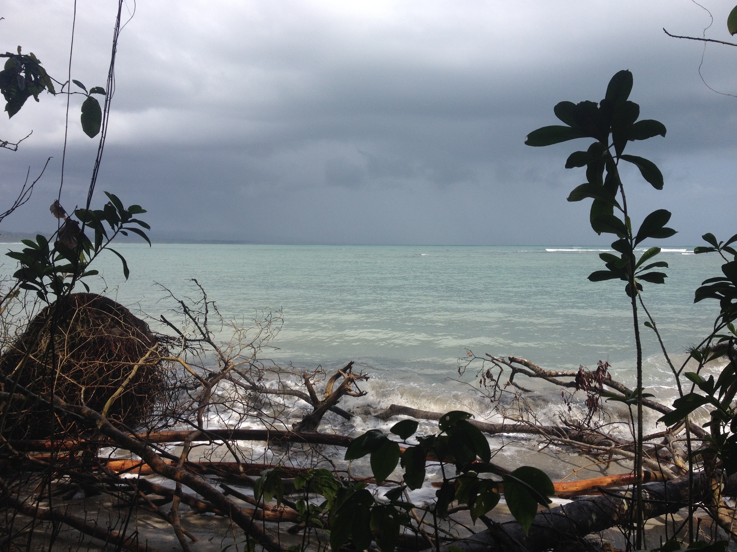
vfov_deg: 40.7
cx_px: 368
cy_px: 276
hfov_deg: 52.6
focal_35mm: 35
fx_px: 745
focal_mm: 4.28
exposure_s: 1/2762
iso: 50
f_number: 2.4
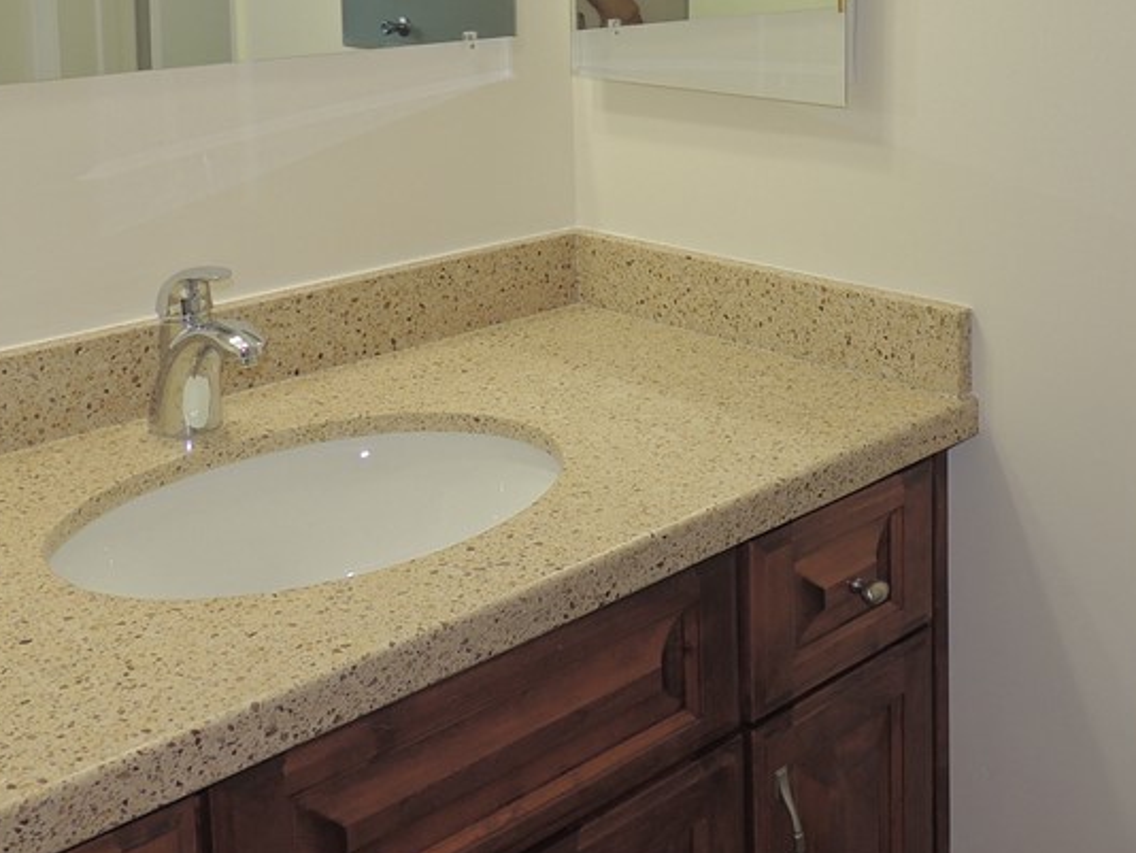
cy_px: 100
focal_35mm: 46
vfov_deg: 30.3
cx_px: 785
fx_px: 1510
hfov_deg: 40.5
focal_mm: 4.3
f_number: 3
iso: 100
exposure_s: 1/50
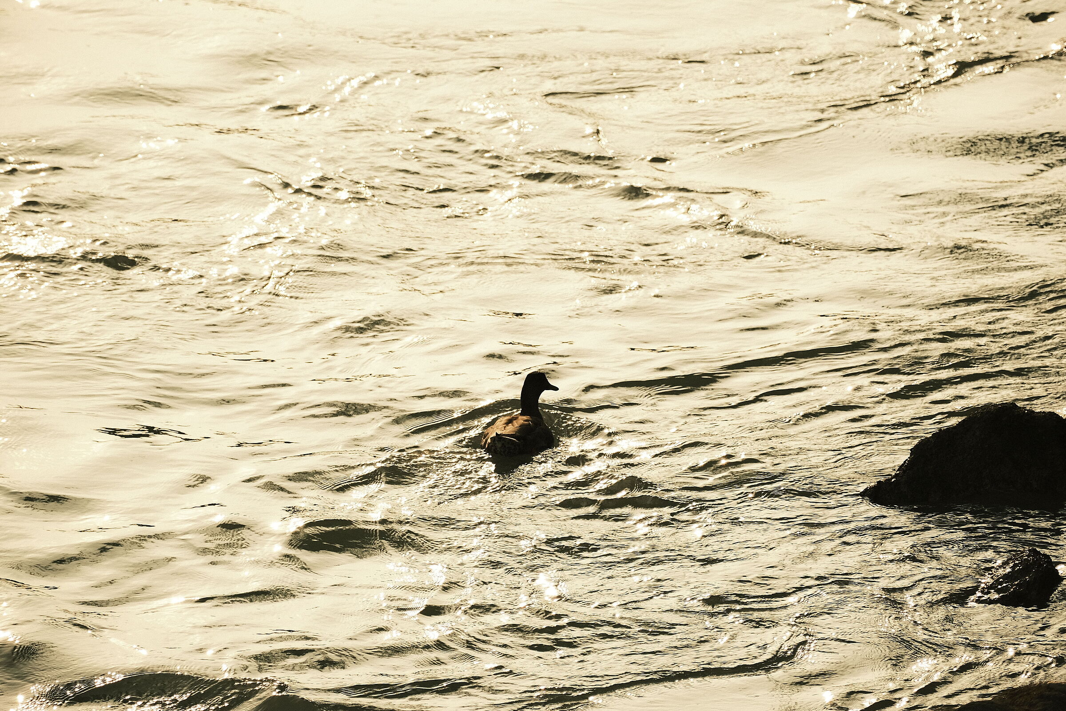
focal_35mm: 450
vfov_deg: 3.1
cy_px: 356
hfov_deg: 4.6
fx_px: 13324
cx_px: 533
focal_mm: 300
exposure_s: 1/600
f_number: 5.6
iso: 160
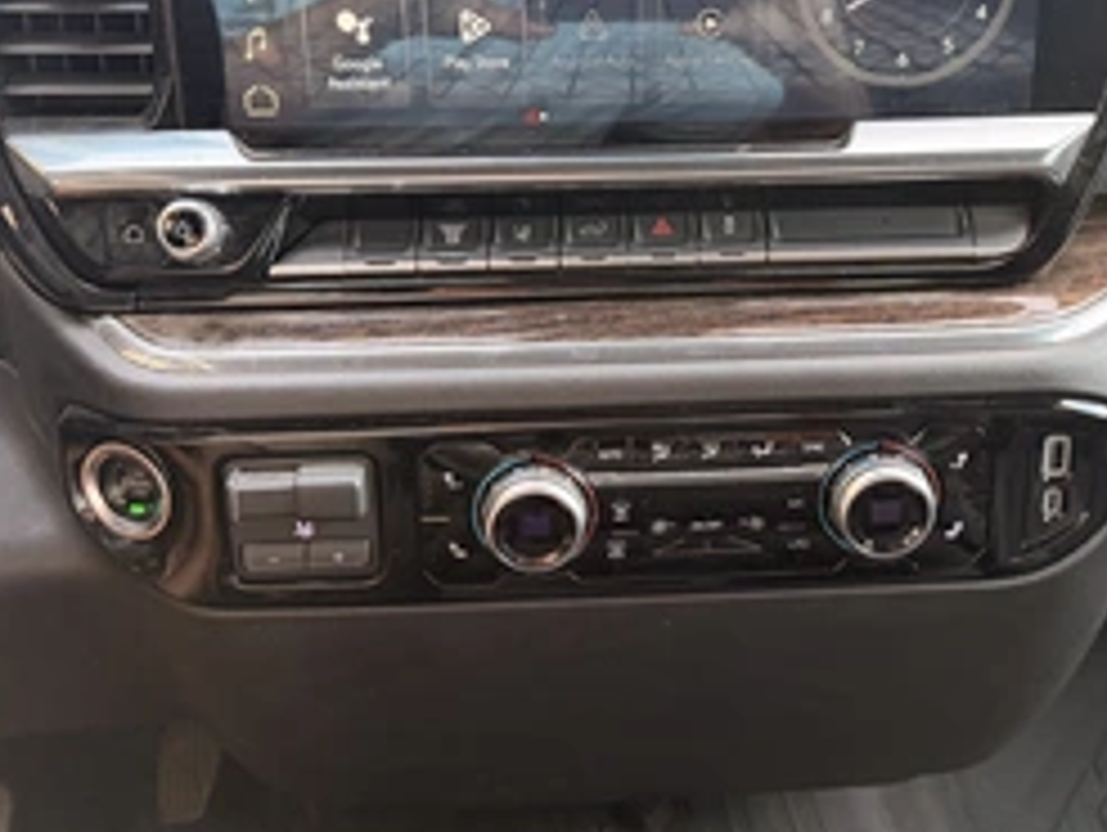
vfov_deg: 36.7
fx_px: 1248
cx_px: 657
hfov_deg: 47.6
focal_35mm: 39
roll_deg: +2.4
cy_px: 315
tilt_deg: -22.7
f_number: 1.78
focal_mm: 6.76
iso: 400
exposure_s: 1/60
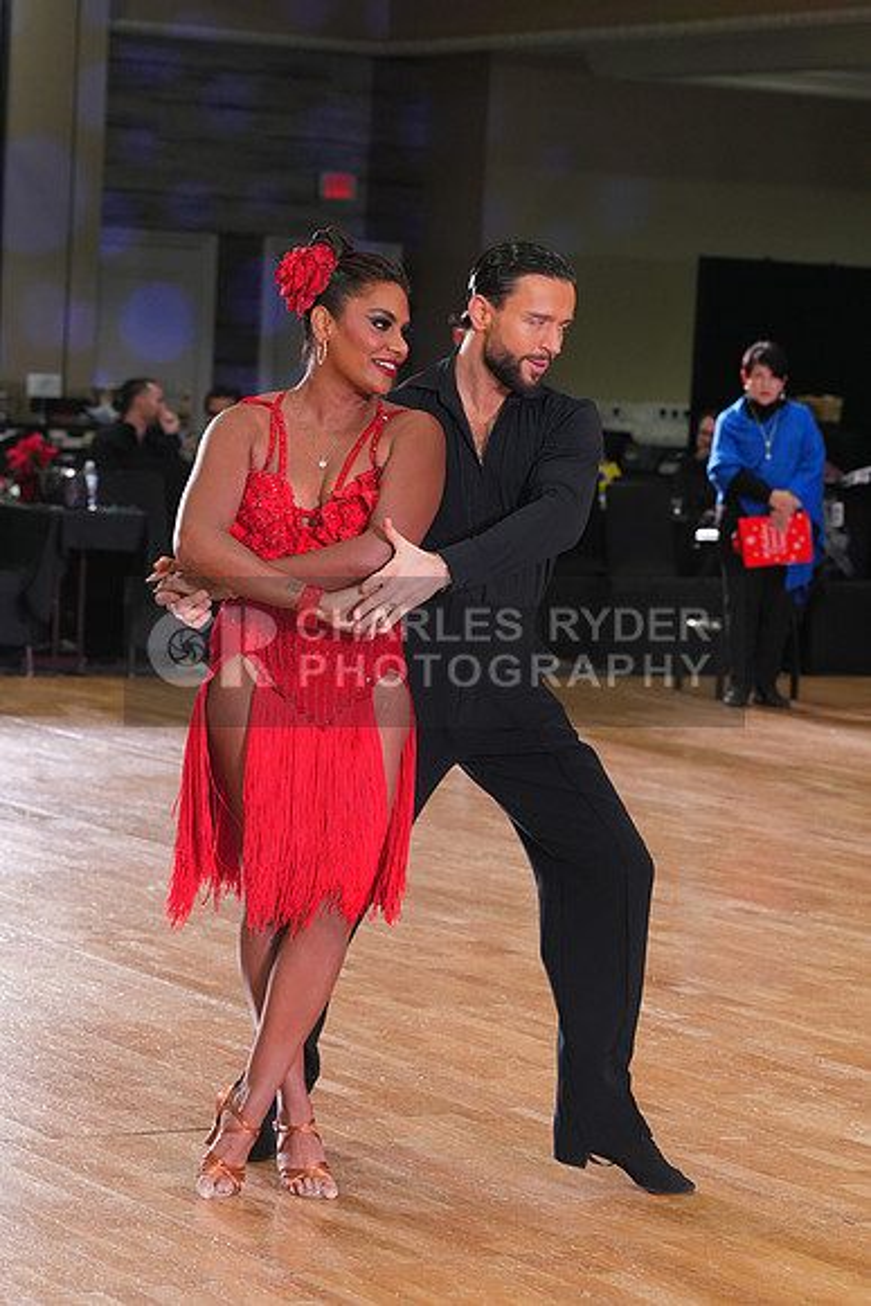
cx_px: 436
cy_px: 653
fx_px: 3844
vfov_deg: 19.3
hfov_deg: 12.9
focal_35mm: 106
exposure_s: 1/200
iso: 3200
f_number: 5.6
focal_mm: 106
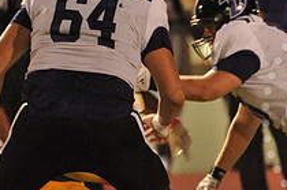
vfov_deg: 1.0
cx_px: 392
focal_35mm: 1384
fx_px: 11009
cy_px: 115
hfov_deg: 1.5
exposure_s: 1/160
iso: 6400
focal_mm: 500
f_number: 6.3
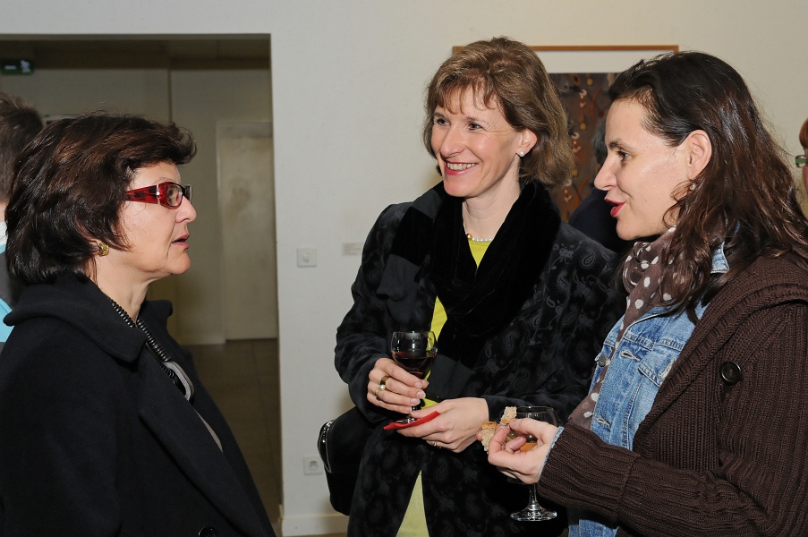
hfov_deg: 37.9
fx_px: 1177
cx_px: 404
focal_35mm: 52
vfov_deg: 25.7
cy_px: 268
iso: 400
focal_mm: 35
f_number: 5.6
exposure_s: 1/60
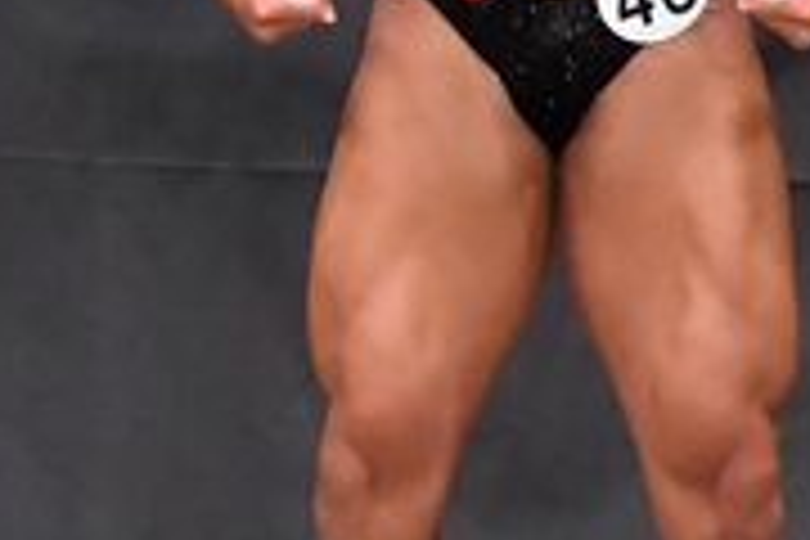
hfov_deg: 2.1
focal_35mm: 970
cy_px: -50
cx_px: 29
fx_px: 21823
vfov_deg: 1.4
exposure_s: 1/400
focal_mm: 150
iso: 6400
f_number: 5.6
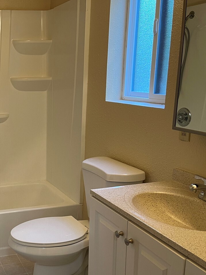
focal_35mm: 42
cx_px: -5
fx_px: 333
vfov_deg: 44.7
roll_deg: +1.8
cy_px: 153
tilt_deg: -13.9
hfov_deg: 31.5
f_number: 1.6
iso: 100
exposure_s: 1/60
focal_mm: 5.1
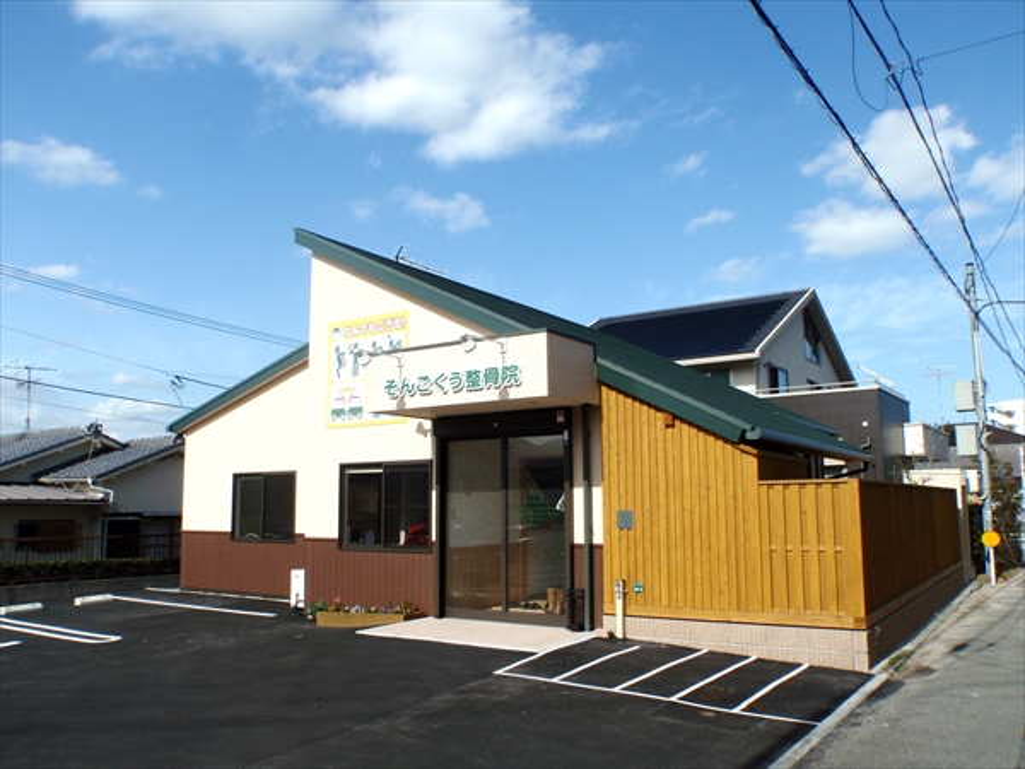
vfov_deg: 49.7
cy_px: 384
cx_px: 512
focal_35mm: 28
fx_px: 829
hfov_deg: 63.4
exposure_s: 1/800
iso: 64
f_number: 4
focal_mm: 5
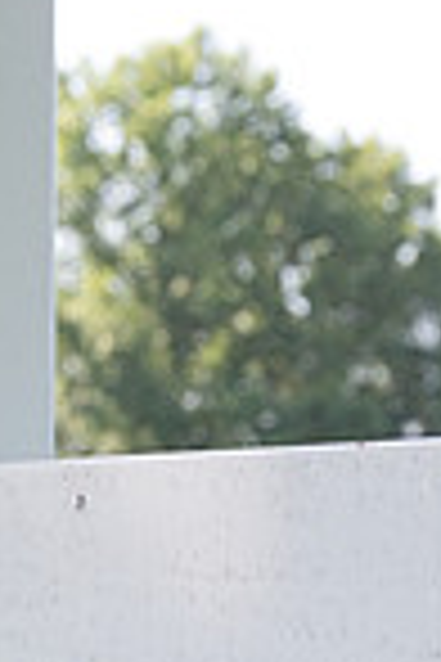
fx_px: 3326
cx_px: -405
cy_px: 1171
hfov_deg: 7.3
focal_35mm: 181
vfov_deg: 10.7
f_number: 6.3
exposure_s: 1/320
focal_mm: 46
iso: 400
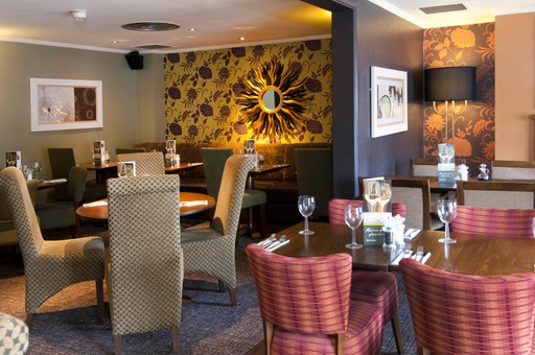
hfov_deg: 53.2
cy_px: 178
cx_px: 268
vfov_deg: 36.8
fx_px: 534
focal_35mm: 36
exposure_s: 1
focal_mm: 24
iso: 200
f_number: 8
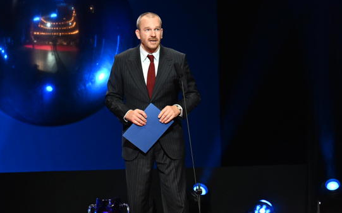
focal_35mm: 282
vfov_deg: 4.7
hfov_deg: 7.4
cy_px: 144
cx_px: 173
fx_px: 2628
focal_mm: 145
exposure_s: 1/250
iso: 4000
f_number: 3.5
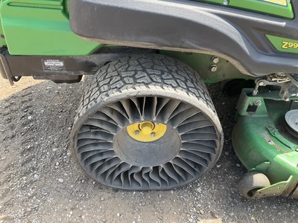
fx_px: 250
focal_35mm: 29
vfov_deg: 48.2
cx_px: 149
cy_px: 112
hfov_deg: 61.7
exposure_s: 1/223
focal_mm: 3
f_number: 1.8
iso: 25
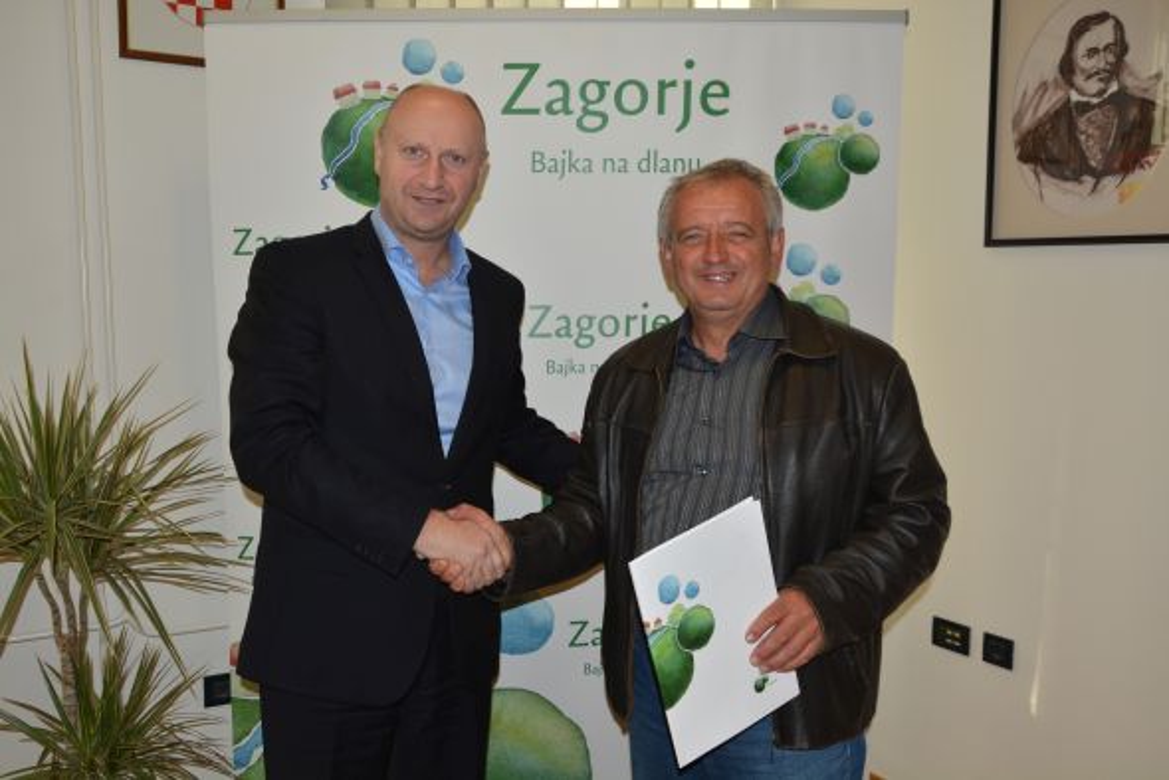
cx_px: 584
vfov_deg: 41.8
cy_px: 390
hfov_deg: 59.5
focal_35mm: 32
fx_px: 1023
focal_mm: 21
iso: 200
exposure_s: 1/60
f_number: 6.3
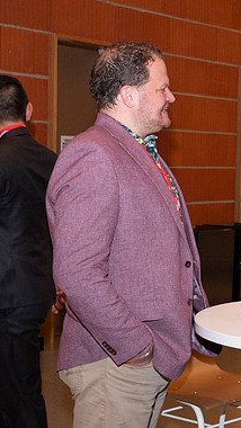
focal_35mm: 72
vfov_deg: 29.3
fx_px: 817
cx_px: 303
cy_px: 211
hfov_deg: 16.0
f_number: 9
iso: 2500
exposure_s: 1/125
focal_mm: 30
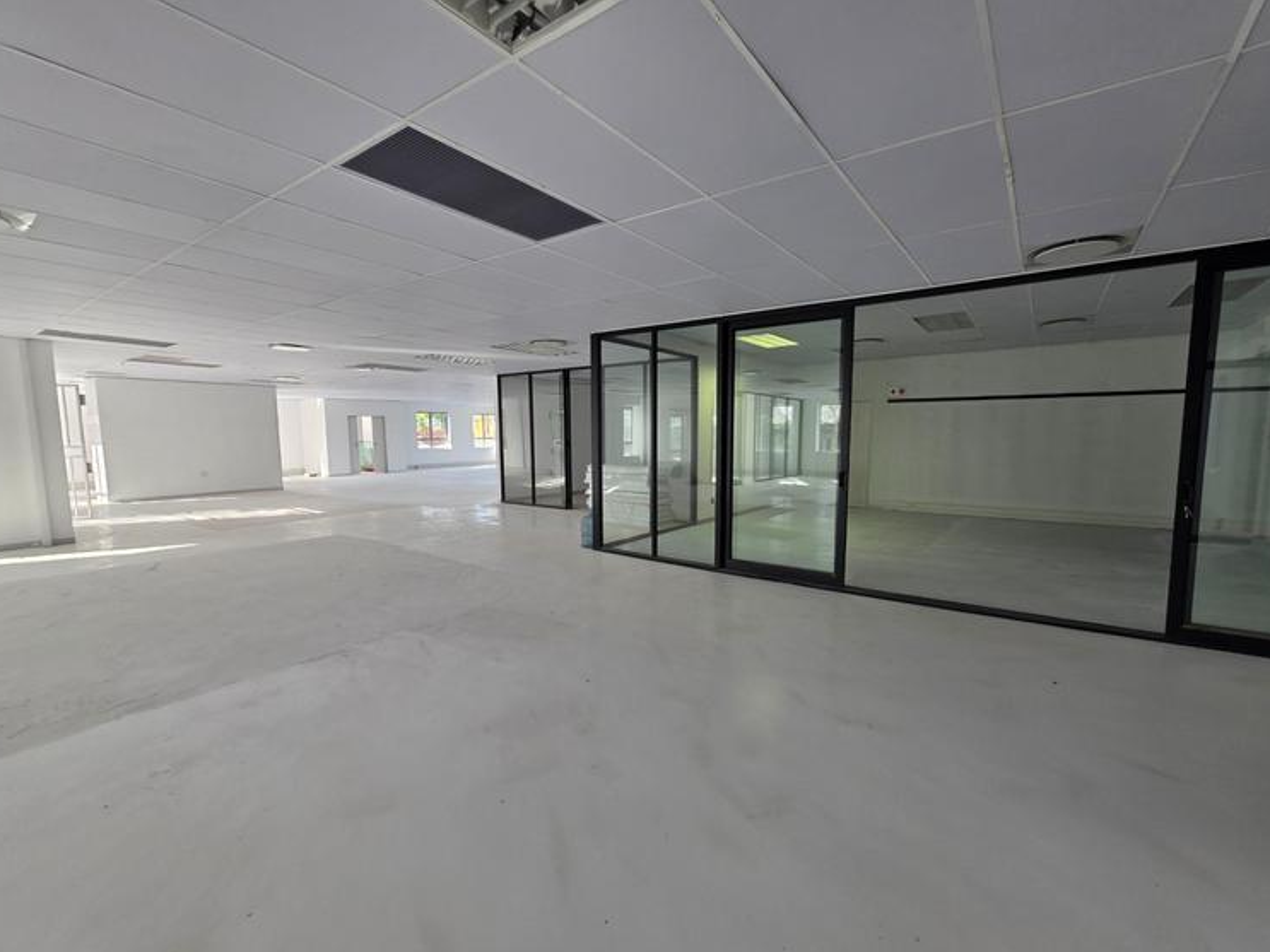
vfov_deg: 85.7
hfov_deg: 102.0
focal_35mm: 14
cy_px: 484
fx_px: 514
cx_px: 660
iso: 50
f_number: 1.9
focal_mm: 2.2
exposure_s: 1/100
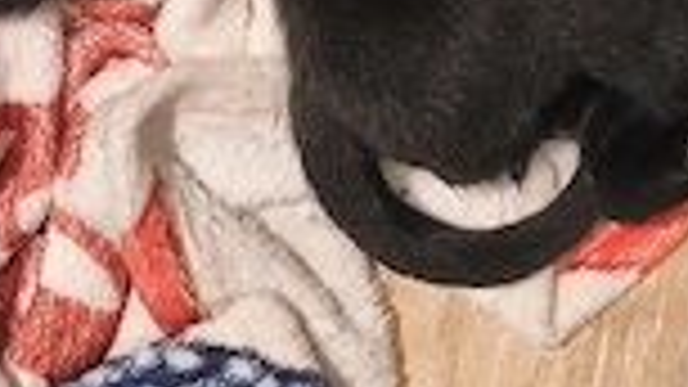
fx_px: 3958
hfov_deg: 9.9
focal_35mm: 217
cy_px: -504
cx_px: 459
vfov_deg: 5.4
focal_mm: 6.14
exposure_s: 1/50
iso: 800
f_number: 1.65
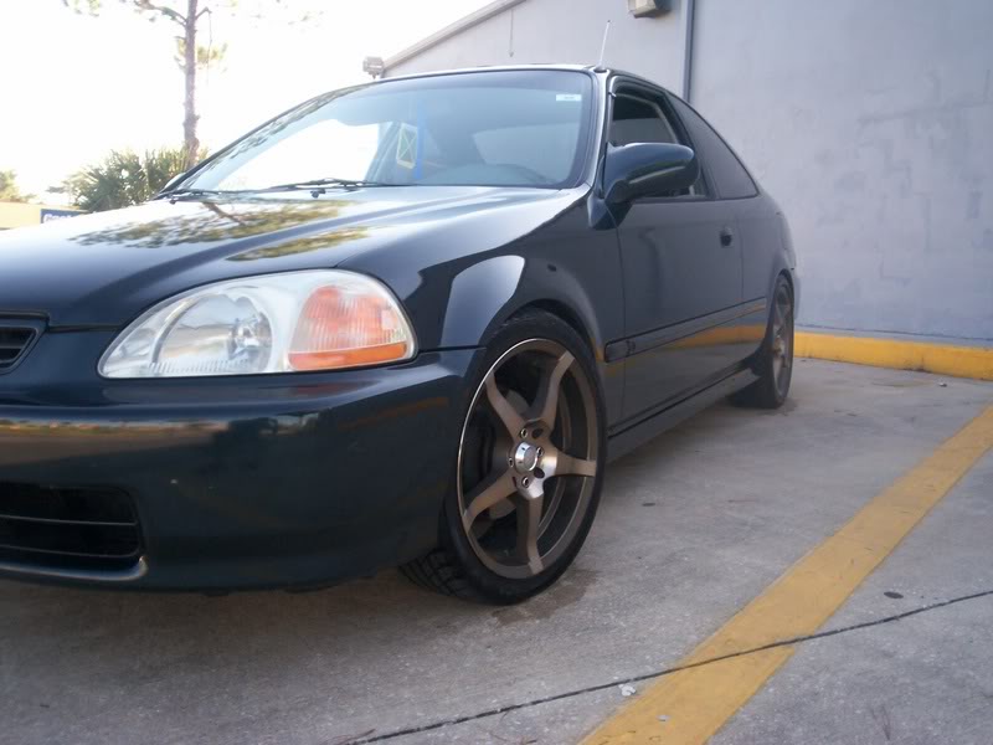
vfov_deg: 39.7
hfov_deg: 51.4
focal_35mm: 36
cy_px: 372
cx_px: 496
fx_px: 1033
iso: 100
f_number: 4.5
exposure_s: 1/89.3
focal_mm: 5.9
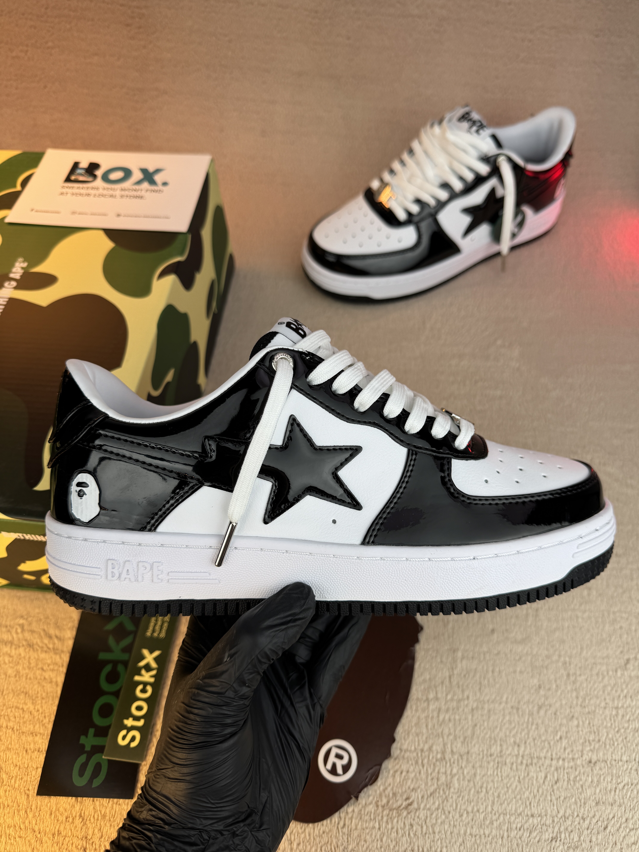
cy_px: 426
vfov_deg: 71.6
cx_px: 320
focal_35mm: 24
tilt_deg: -56.2
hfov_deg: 56.8
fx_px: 591
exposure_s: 1/1193
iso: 80
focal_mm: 6.76
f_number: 1.78
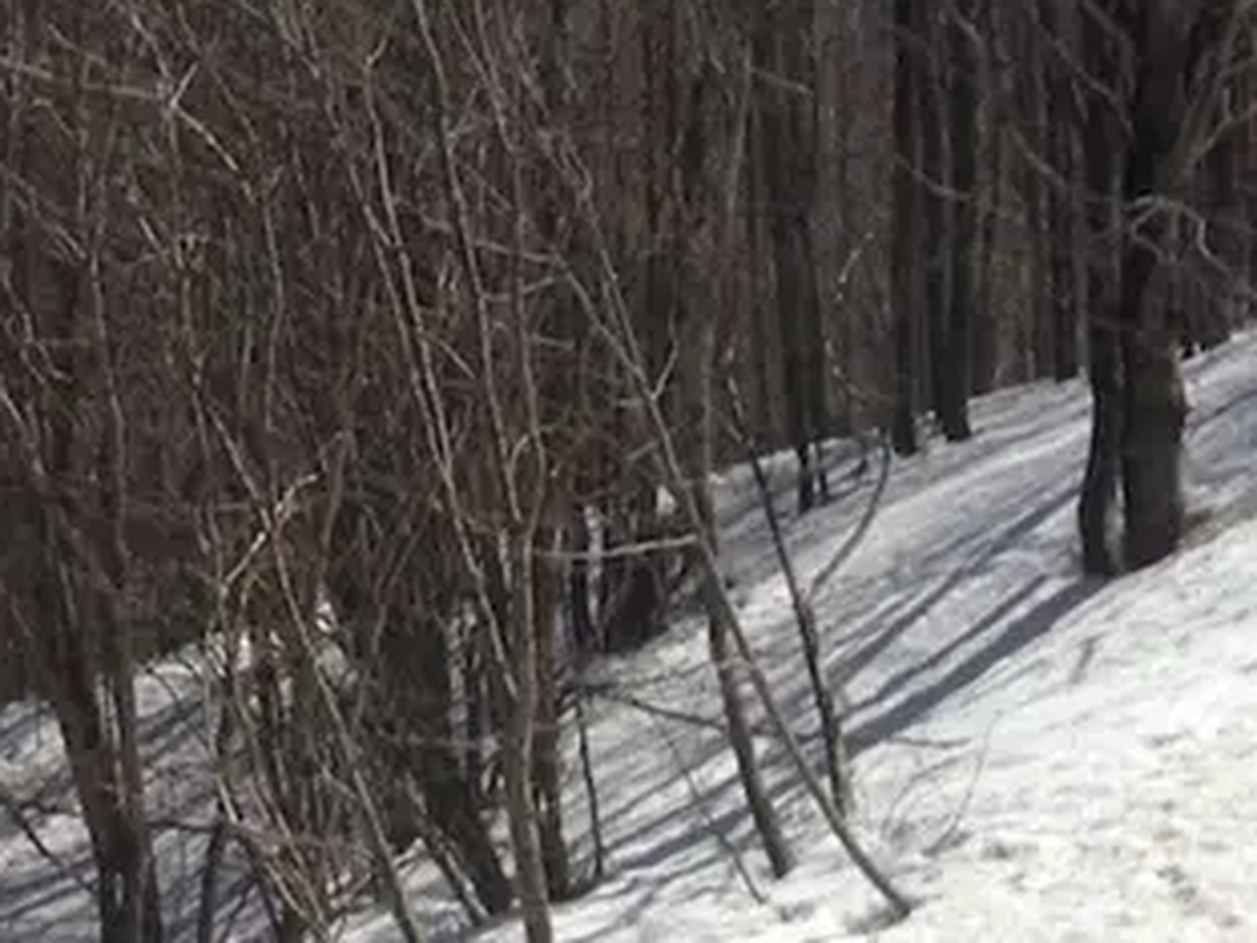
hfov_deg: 14.3
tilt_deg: -6.7
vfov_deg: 11.5
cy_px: -161
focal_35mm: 127
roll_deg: -0.7
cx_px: -733
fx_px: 4612
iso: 50
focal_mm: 4.12
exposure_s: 1/2262
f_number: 2.4
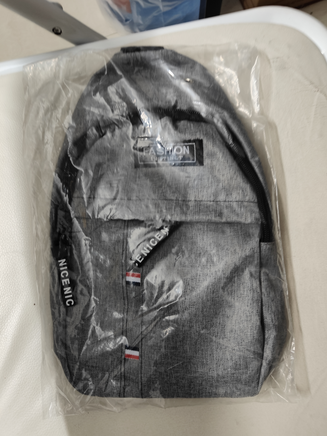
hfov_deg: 56.8
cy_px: 218
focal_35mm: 24
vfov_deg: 71.6
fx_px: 302
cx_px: 164
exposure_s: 1/25
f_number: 1.8
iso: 500
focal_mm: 5.59
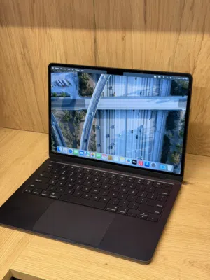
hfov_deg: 30.3
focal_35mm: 48
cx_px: 105
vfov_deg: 39.7
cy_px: 140
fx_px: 388
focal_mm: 6.76
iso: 160
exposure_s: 1/50
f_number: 1.78
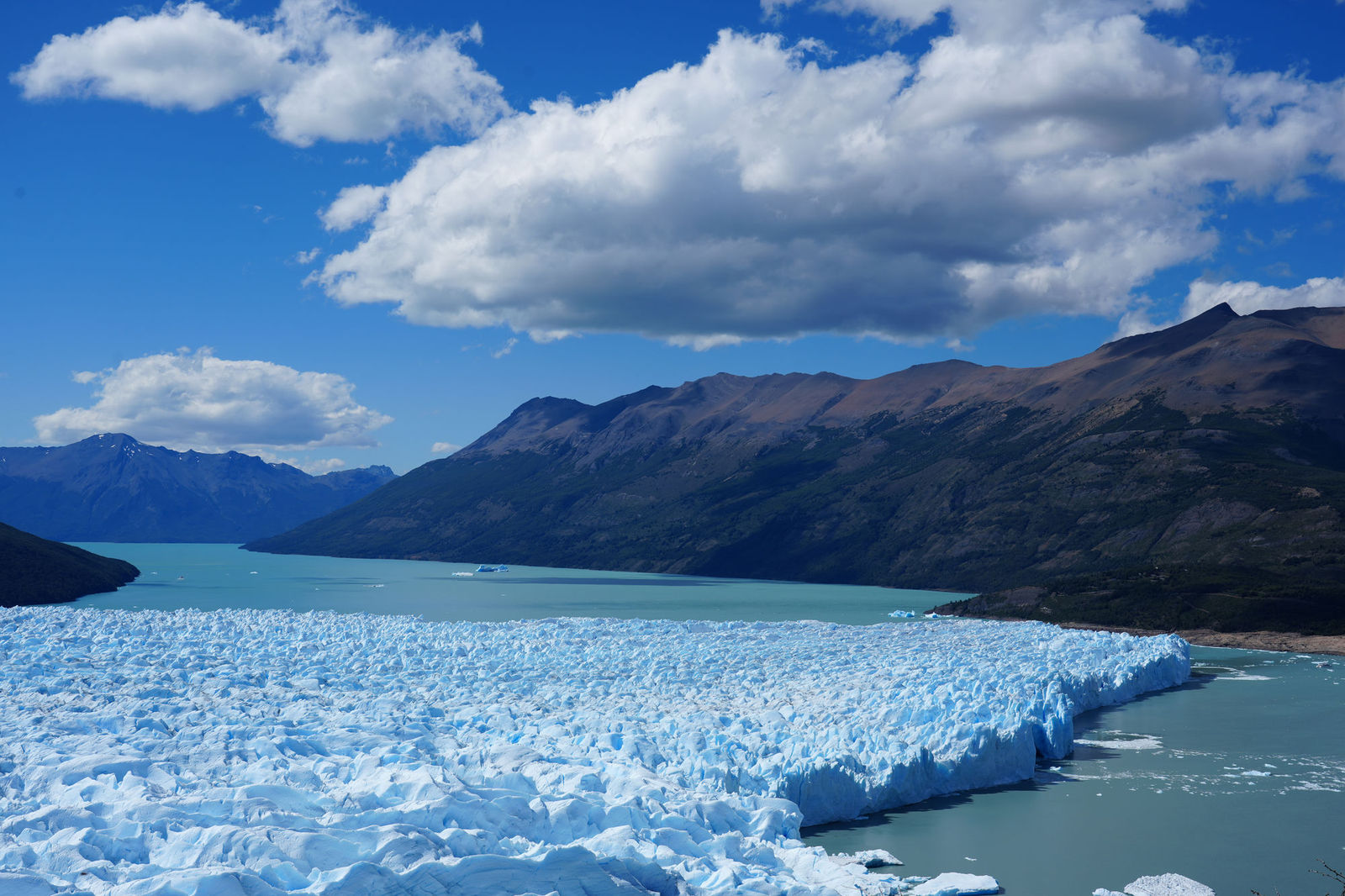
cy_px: 448
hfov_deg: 49.6
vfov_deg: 34.2
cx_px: 672
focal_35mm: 39
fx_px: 1457
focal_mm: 39
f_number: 10
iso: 100
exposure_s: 1/500
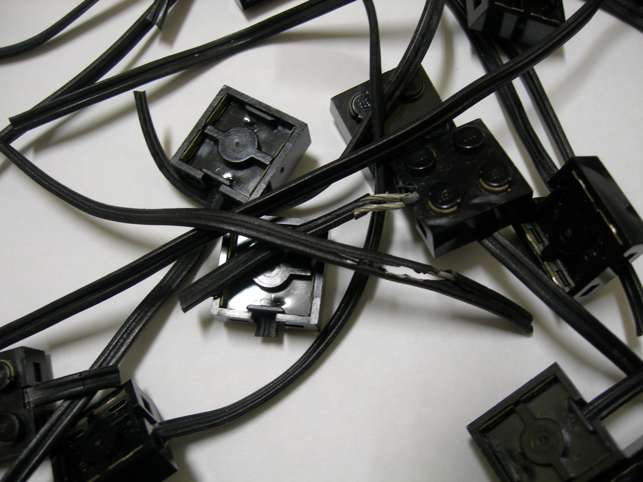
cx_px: 322
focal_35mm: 38
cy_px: 241
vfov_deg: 37.7
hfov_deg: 49.0
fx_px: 706
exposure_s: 1/4.4
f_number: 2.8
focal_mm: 7.8
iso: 50
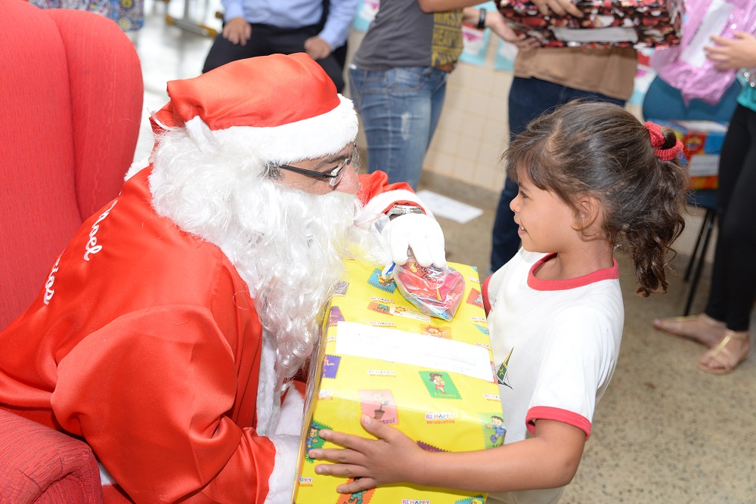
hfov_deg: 41.1
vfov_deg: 28.1
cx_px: 378
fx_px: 1008
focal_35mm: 48
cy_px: 252
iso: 800
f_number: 4.5
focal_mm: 48
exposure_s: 1/125
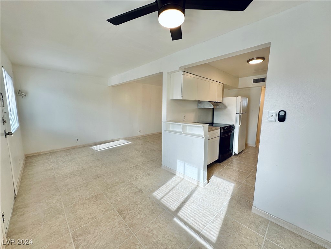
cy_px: 124
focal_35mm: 14
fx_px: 134
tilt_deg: -7.4
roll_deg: -0.2
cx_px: 166
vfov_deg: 85.7
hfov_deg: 102.1
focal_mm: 2.22
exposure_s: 1/120
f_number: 2.2
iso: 50
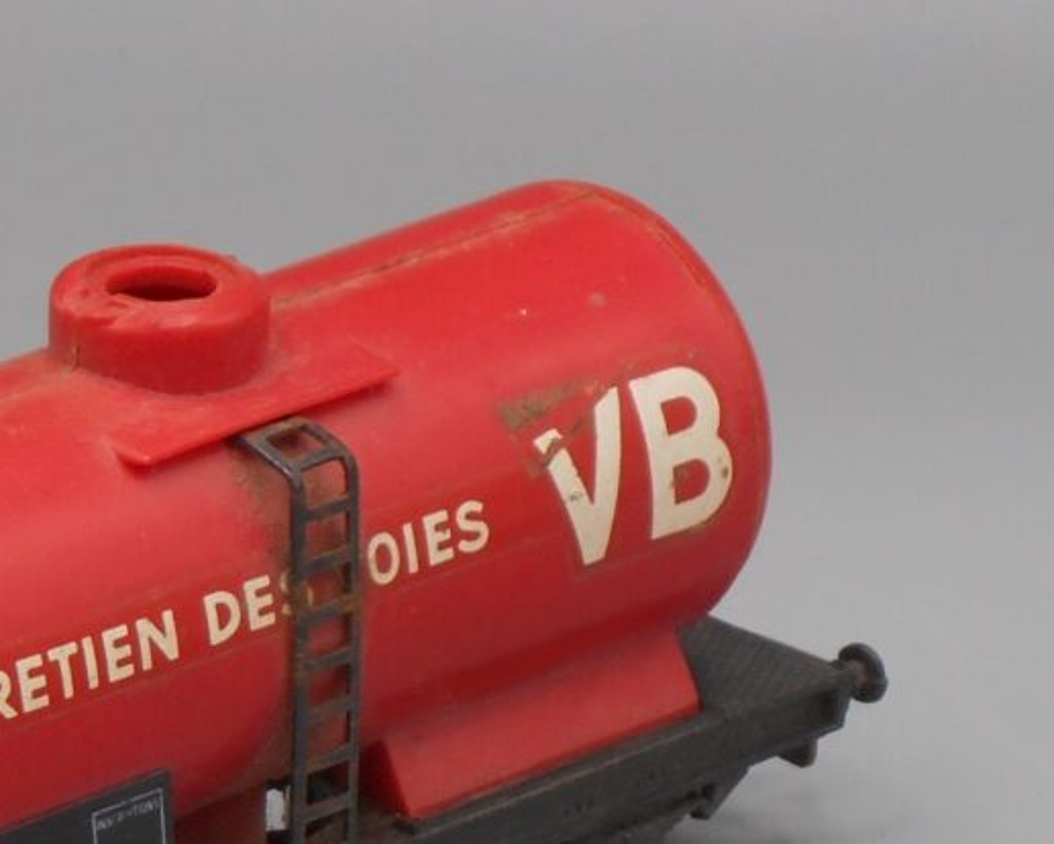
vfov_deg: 7.6
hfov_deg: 9.5
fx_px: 6335
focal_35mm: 203
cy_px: 736
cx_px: 151
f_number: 5.1
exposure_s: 1/50
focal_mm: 18.8
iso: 80
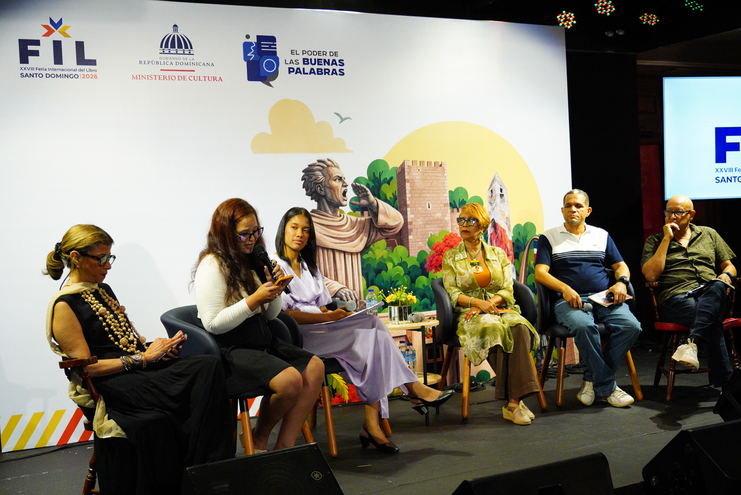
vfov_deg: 31.2
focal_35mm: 43
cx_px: 370
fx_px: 886
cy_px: 248
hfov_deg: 45.4
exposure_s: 1/500
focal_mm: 29
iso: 5000
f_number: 2.8
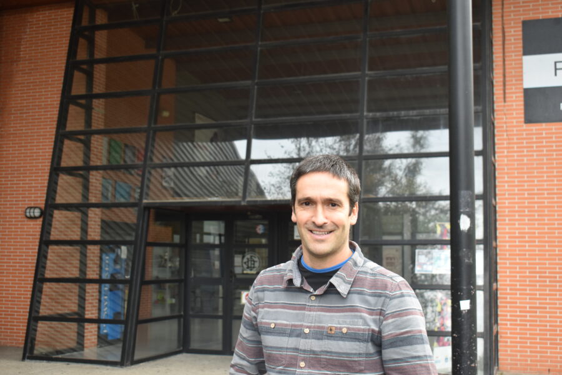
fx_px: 726
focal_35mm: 46
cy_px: 188
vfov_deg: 28.9
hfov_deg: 42.3
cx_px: 281
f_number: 5
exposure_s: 1/100
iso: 400
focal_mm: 31
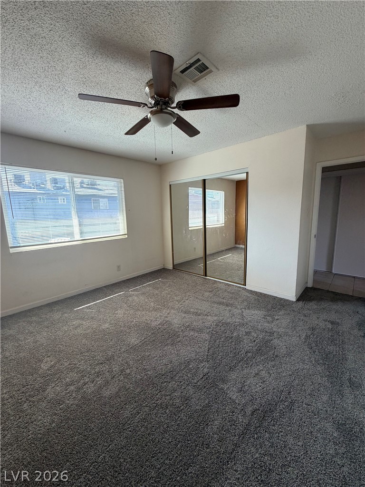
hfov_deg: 85.7
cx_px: 182
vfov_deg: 102.1
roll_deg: +1.6
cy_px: 244
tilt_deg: -9.0
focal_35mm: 14
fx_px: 197
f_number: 2.2
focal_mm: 2.22
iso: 200
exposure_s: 1/121
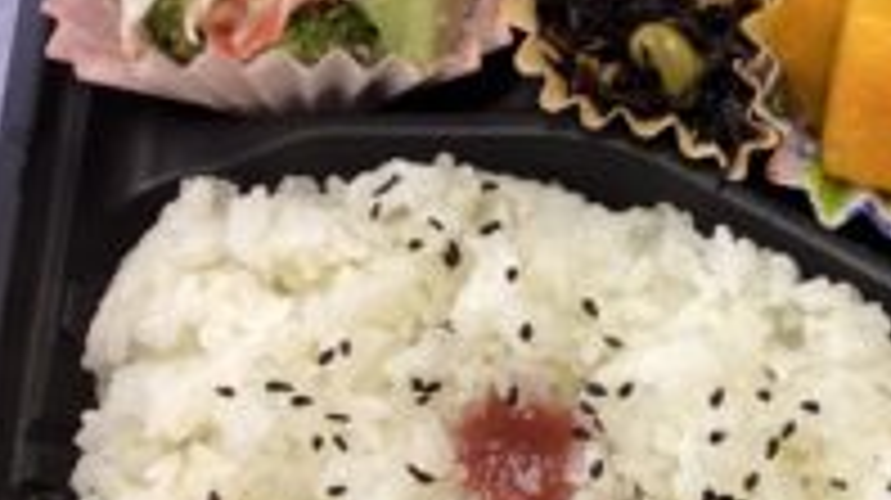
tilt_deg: -69.4
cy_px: 259
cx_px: 731
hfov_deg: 31.9
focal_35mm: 64
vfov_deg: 18.8
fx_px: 1511
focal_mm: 3.3
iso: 200
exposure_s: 1/60
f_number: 2.4
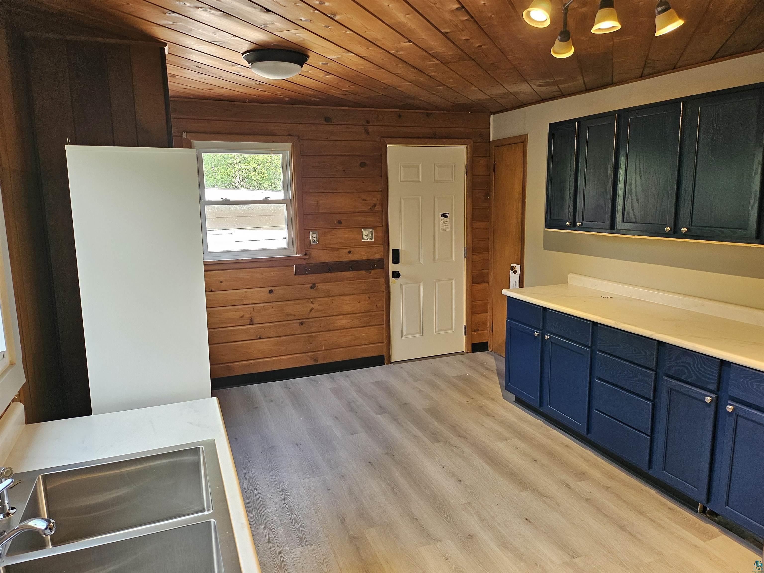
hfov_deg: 71.6
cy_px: 286
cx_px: 382
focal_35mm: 24
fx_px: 530
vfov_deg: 56.8
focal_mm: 5
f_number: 1.8
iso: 250
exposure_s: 1/120
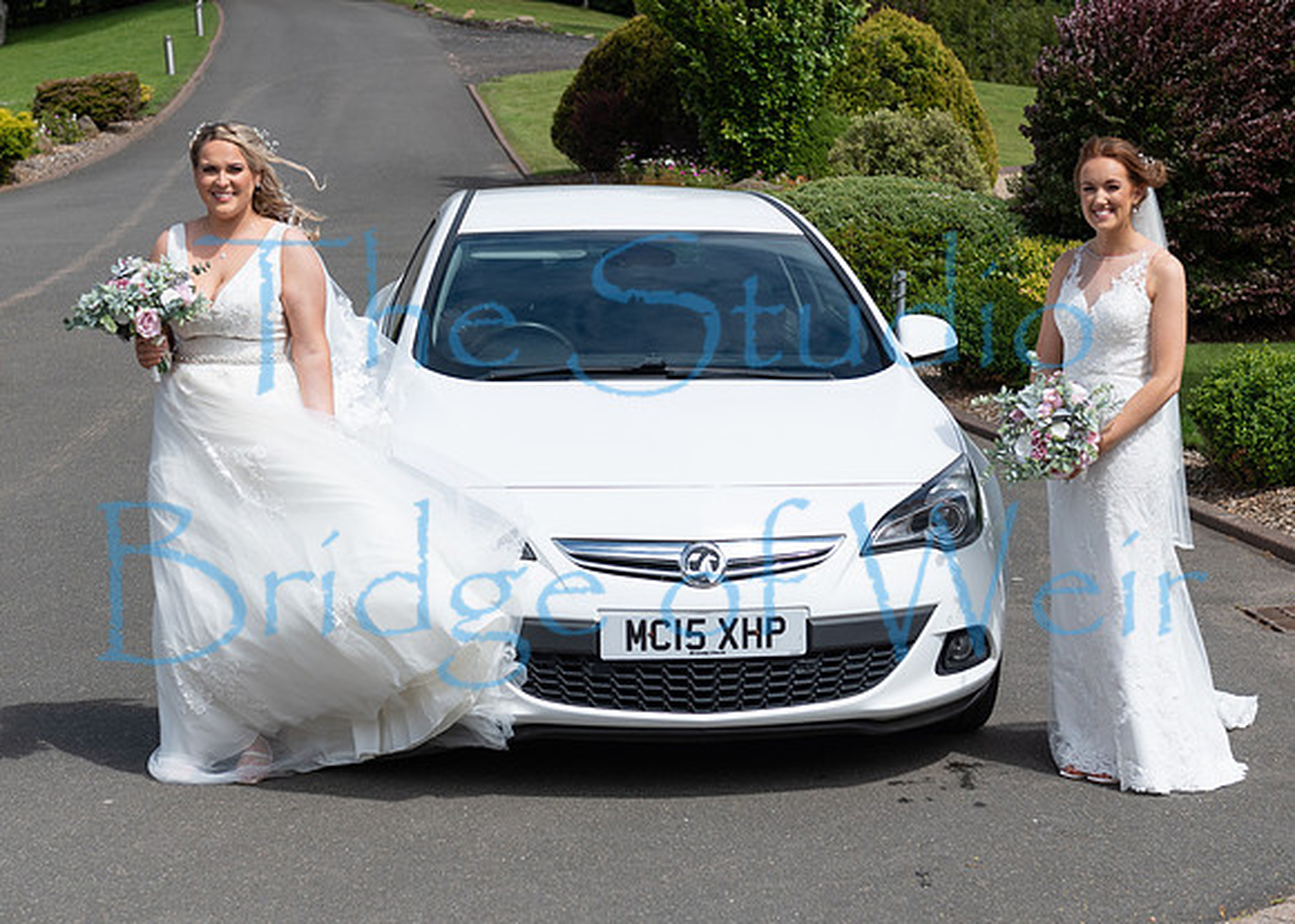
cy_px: 411
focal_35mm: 76
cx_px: 616
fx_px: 2812
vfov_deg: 18.7
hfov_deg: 25.9
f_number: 3.5
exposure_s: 1/2000
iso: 100
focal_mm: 50
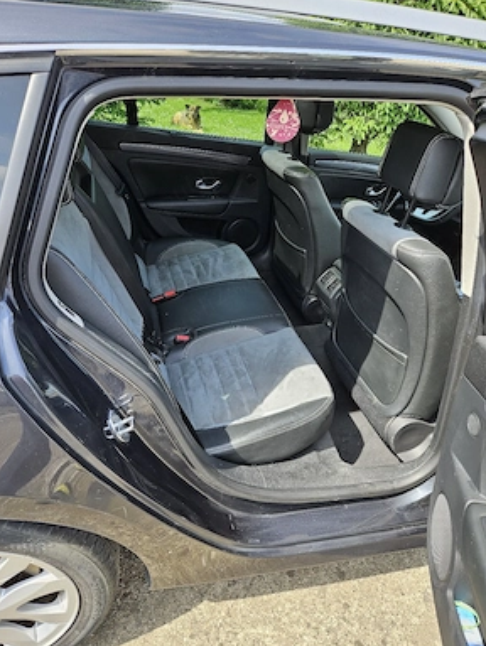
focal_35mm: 24
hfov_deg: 56.9
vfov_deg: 71.5
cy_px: 322
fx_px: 449
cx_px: 246
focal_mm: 5.4
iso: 25
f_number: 1.8
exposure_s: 1/294
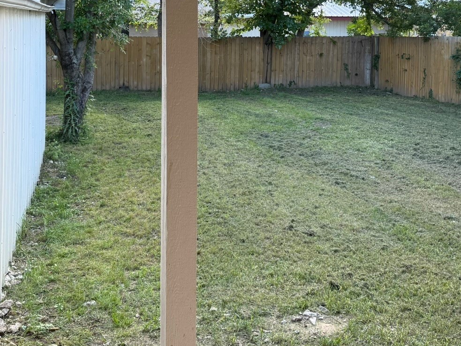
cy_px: 77
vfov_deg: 28.6
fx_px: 666
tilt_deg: -5.1
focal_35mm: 50
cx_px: 218
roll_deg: -0.6
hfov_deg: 38.2
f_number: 1.78
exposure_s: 1/218
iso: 125
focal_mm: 6.76
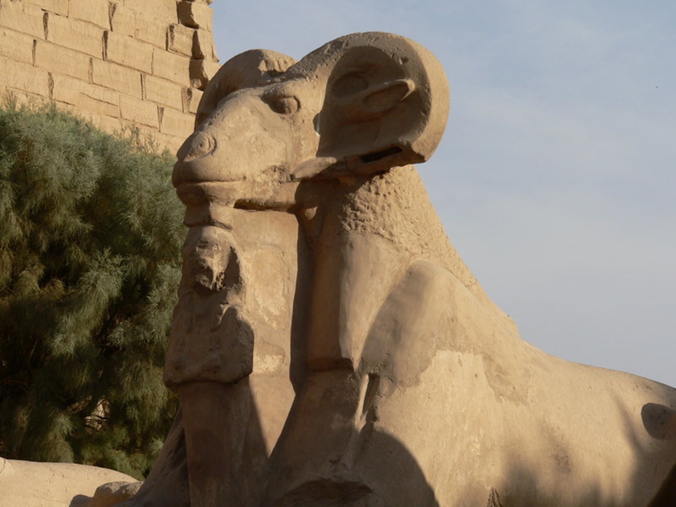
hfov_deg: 14.5
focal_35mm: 136
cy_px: 254
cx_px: 338
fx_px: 2656
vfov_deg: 10.9
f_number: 5.2
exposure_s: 1/500
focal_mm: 22.7
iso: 80
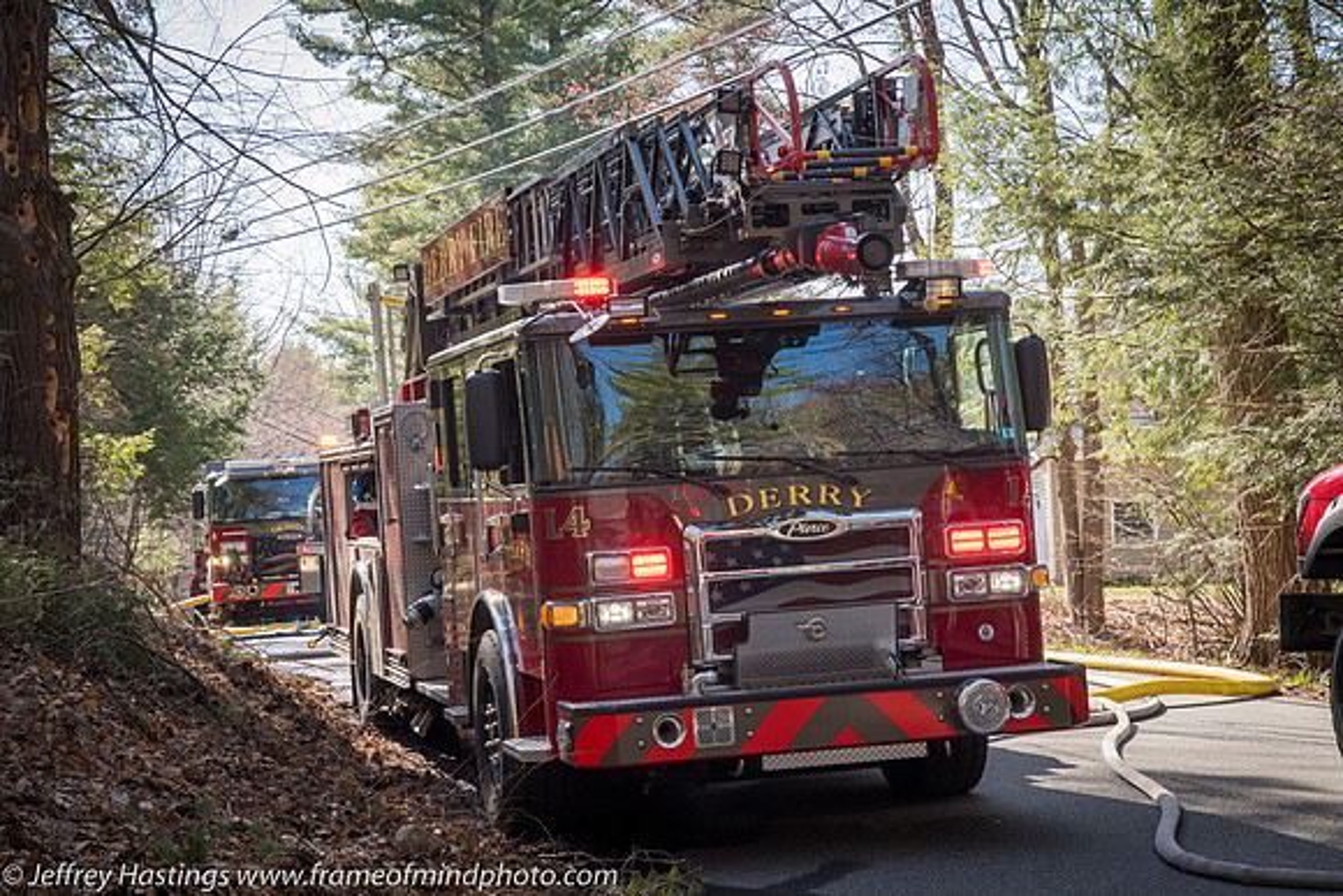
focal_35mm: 69
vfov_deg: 19.7
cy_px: 448
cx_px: 672
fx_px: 2575
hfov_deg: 29.2
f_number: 7.1
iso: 640
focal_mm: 46
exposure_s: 1/800
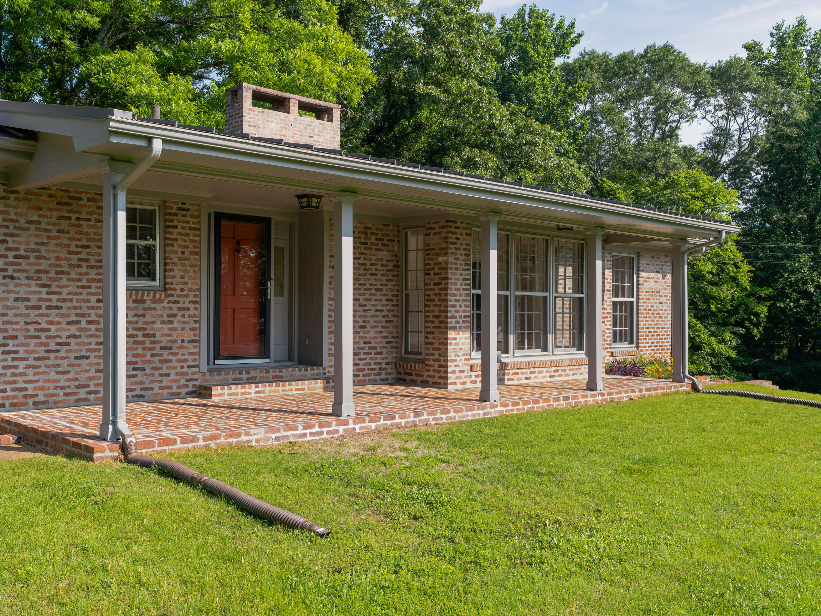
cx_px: 358
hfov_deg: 55.2
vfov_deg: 43.0
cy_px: 307
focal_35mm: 33
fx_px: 783
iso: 320
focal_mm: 30
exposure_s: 1/400
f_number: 7.1
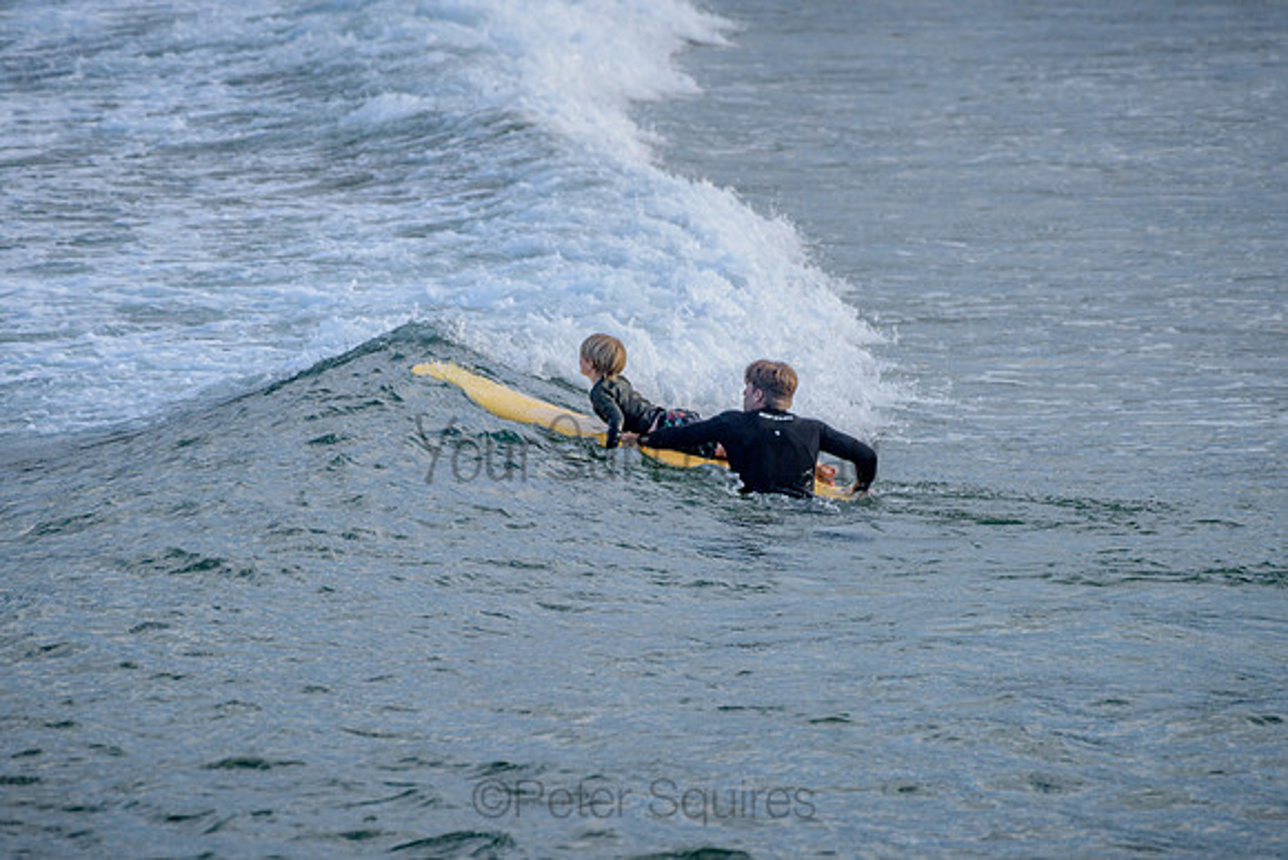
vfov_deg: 2.2
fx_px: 21902
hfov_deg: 3.4
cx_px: 644
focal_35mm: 612
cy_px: 430
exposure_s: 1/1250
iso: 360
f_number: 5.6
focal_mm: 500
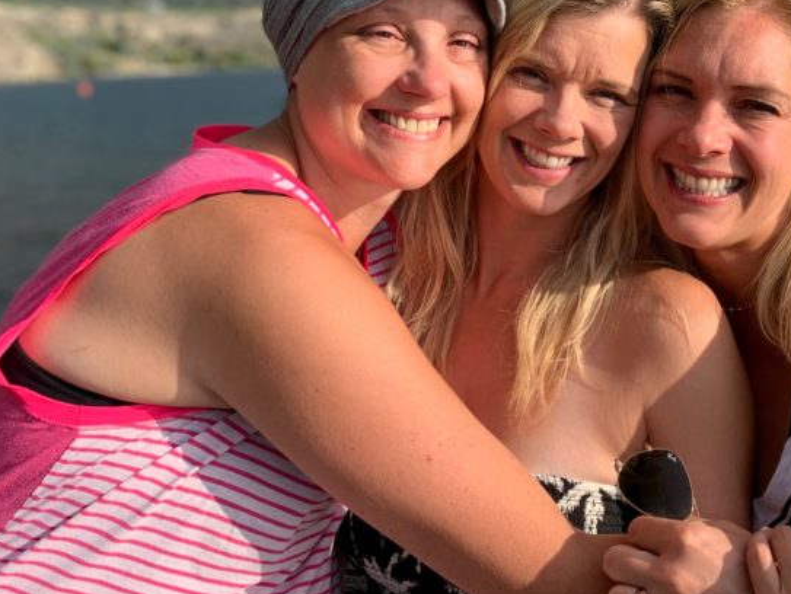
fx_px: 1120
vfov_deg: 29.1
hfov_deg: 38.3
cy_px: 124
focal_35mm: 49
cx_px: 551
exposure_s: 1/1536
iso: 25
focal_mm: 4.25
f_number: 1.8
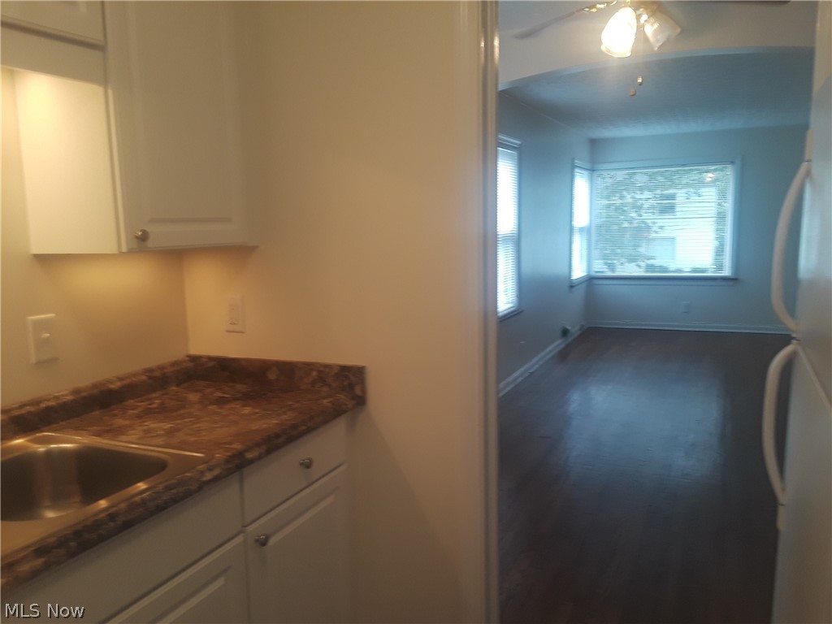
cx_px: 416
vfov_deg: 49.7
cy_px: 312
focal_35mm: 28
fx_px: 673
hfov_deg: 63.4
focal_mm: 2.9
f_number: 1.9
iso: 40
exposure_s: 1/30
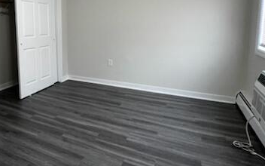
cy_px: 46
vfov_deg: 44.8
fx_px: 195
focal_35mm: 27
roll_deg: +1.1
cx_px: 62
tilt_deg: -6.1
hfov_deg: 63.9
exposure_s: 1/60
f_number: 2.2
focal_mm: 2.22
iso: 100
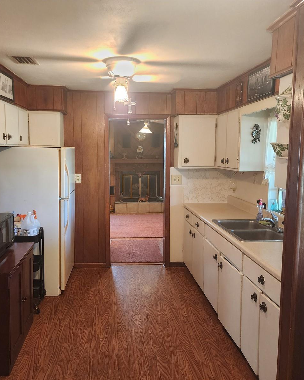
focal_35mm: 30
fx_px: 337
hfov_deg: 48.4
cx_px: 133
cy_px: 190
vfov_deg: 58.8
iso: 500
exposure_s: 1/60
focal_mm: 6.4
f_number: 1.8
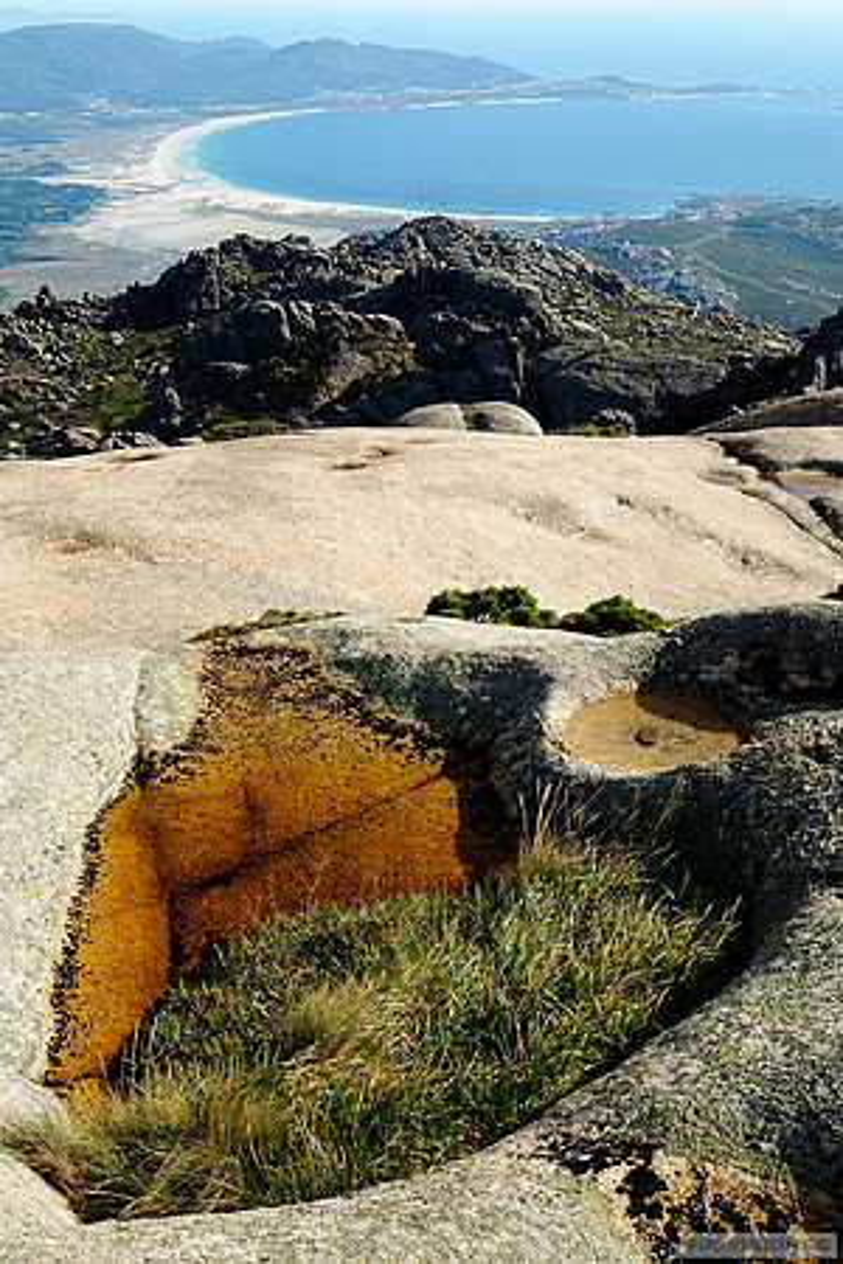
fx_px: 1422
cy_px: 632
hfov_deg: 33.0
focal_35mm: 40
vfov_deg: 47.9
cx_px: 422
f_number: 13
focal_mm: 27
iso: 200
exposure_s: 1/40
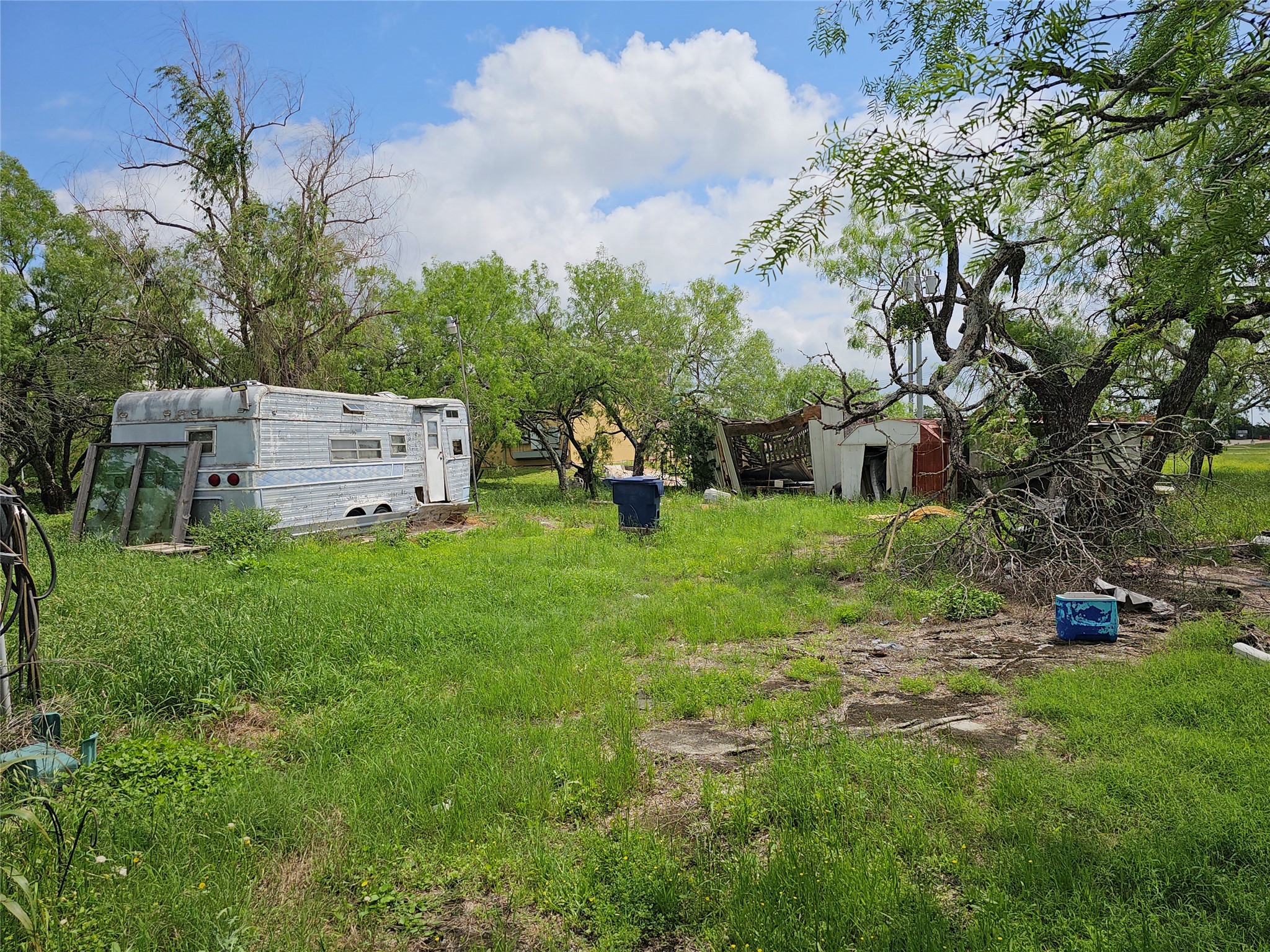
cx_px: 635
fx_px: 844
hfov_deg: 73.9
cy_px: 476
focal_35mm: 23
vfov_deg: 58.9
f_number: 1.7
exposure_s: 1/1453
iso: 10
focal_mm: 6.3
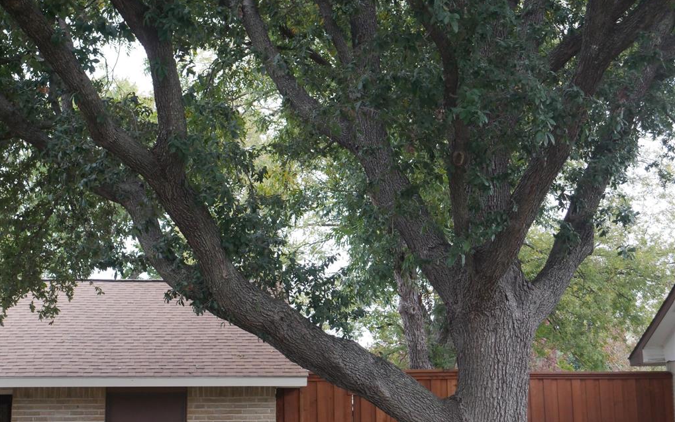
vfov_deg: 19.7
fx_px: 1214
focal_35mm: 66
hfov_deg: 31.1
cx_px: 337
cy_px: 174
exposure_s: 1/80
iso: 1600
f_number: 5.4
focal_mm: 31
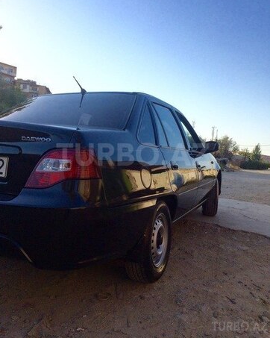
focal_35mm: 31
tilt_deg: -1.8
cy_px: 154
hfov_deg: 47.1
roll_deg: -2.6
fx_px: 310
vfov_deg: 57.1
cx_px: 133
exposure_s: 1/1866
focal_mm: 4.15
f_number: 2.2
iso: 32
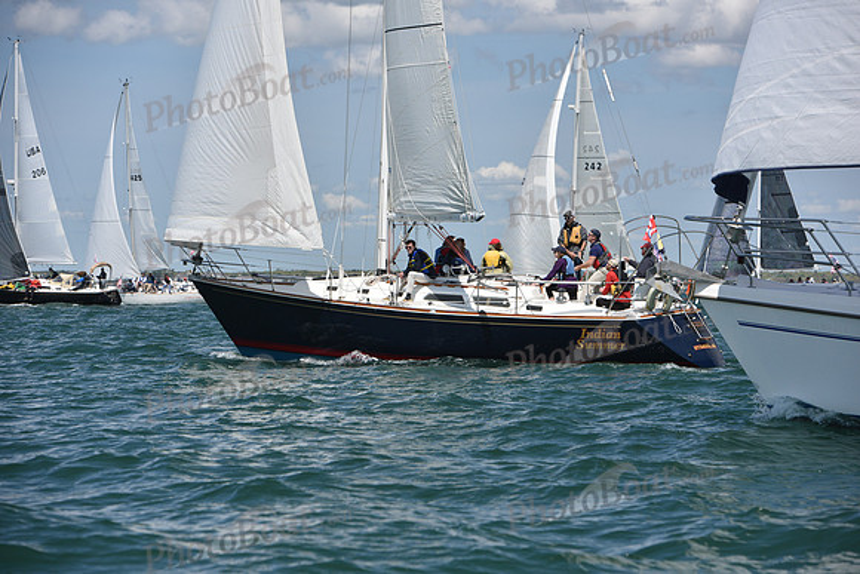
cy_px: 287
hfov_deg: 14.7
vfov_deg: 9.8
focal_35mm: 140
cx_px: 430
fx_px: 3345
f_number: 6.3
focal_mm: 140
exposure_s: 1/800
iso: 320
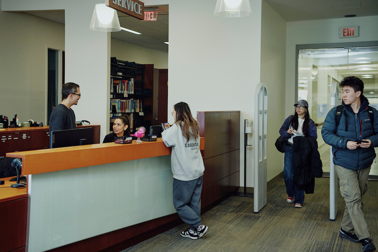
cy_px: 126
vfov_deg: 27.0
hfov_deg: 39.6
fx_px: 525
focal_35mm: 50
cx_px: 189
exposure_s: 1/250
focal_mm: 50
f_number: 2.8
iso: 800
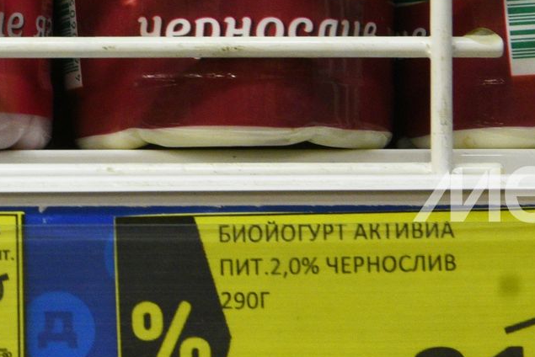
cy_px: -367
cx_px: -651
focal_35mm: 316
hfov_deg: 6.3
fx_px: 4698
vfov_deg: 4.3
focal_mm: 62
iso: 1600
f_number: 8
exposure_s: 1/100
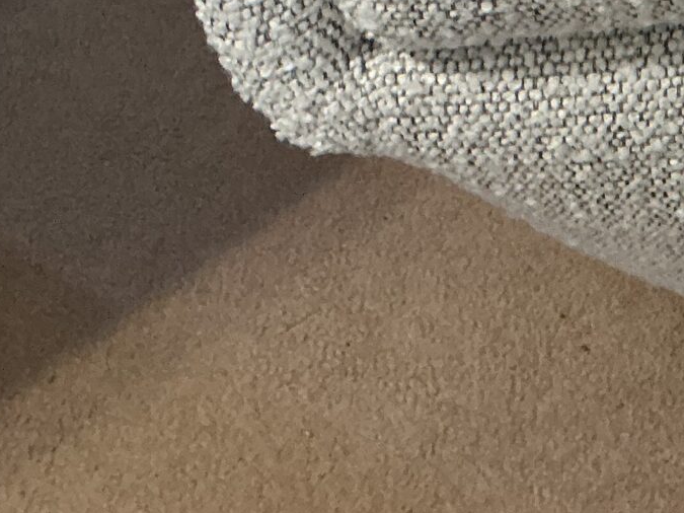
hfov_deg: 15.8
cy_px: -409
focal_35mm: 110
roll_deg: -0.8
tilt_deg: -28.3
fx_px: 2173
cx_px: 1139
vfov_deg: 12.3
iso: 200
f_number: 1.8
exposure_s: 1/60
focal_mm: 3
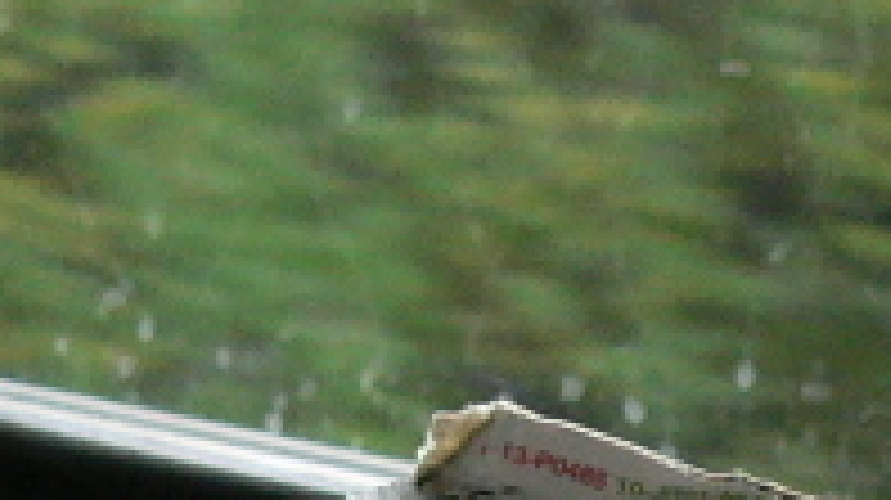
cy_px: 1077
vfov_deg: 6.0
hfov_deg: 10.9
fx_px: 4651
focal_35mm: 197
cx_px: 482
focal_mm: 5.8
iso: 200
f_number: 2.8
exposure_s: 1/160
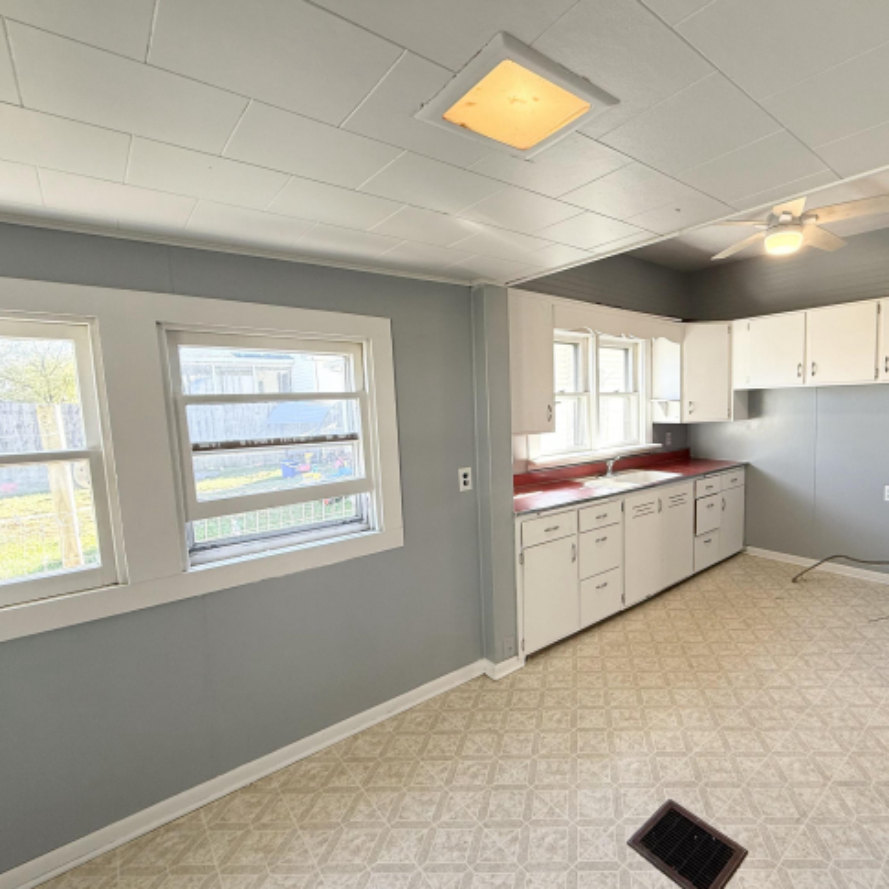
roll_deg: +1.3
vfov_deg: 84.0
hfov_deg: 81.9
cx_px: 571
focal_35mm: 17
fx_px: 494
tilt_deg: -5.5
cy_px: 453
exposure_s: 1/120
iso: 100
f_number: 2.2
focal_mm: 2.22
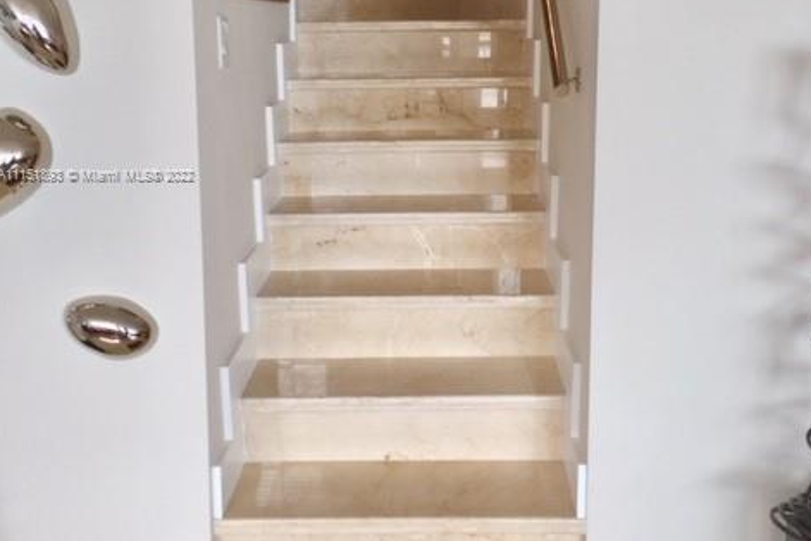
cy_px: 176
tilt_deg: -7.0
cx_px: 408
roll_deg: -0.2
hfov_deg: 47.4
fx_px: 924
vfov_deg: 32.3
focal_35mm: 41
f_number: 2.2
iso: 32
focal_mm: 4.15
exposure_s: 1/60
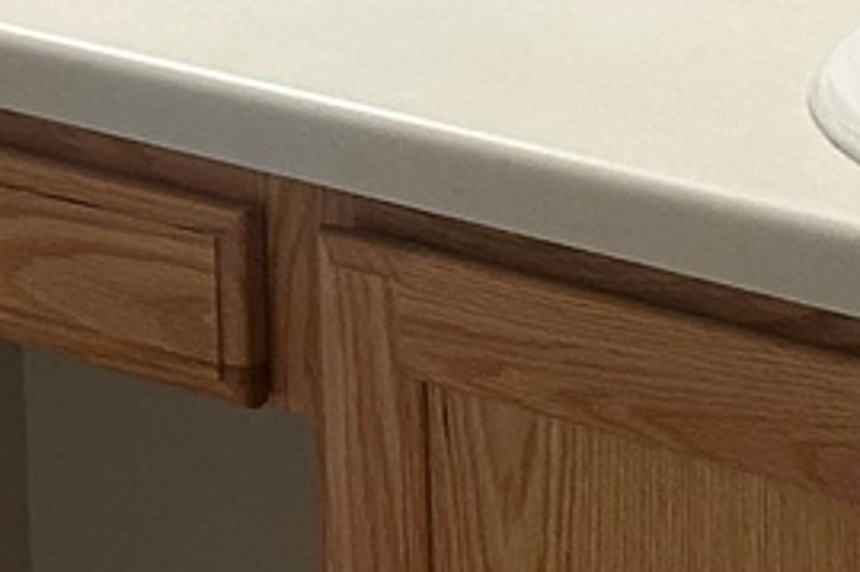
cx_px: 348
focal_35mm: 206
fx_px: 4918
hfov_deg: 10.0
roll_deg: +1.5
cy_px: -313
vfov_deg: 6.6
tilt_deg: -10.4
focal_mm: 5.7
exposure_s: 1/120
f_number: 1.5
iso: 125
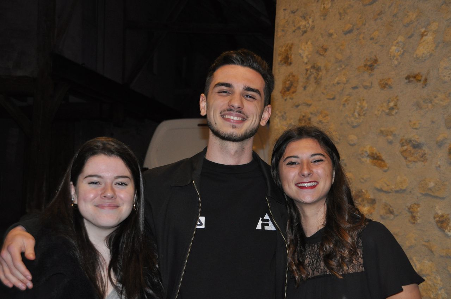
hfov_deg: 33.4
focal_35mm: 60
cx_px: 226
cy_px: 150
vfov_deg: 22.6
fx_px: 751
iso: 800
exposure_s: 1/60
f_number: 4.8
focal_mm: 40
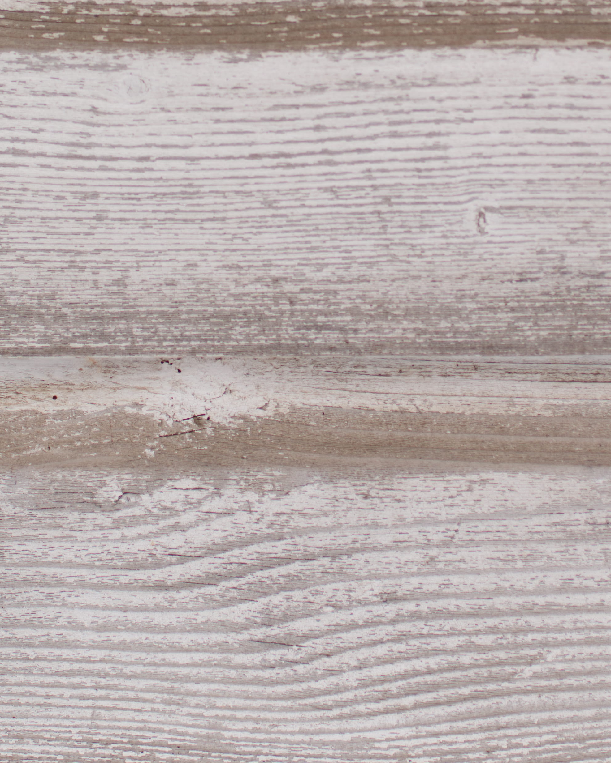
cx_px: 294
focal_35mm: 98
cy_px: 19
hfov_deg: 15.7
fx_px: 2215
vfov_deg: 19.1
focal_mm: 35
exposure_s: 1/250
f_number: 2
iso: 100
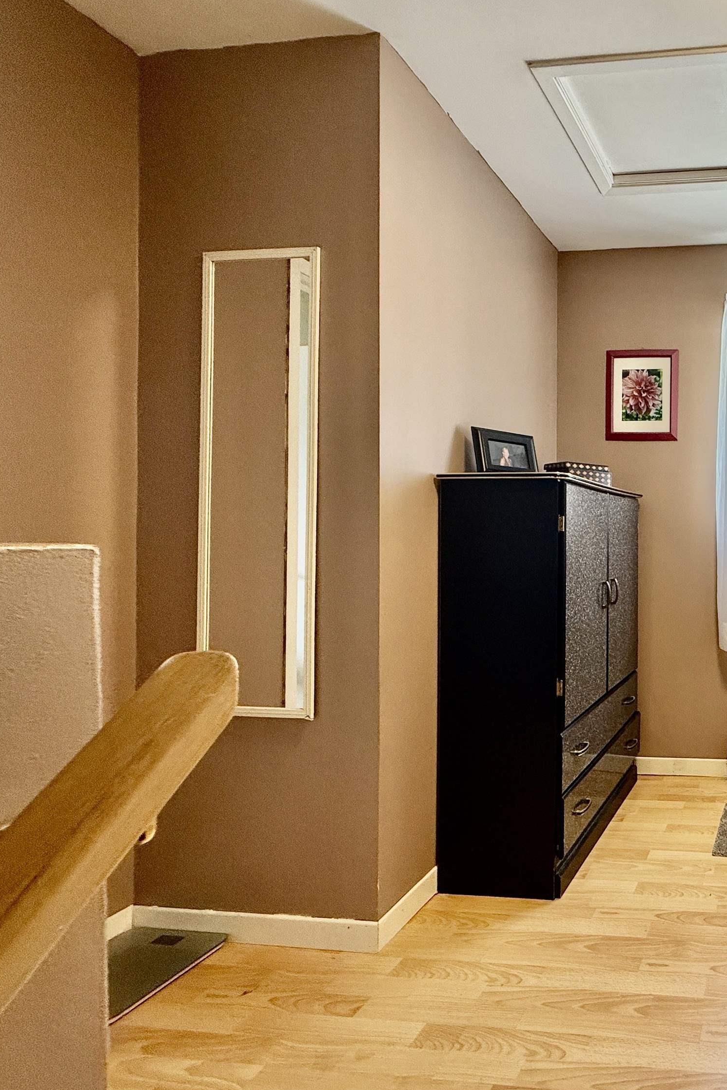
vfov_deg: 84.0
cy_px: 535
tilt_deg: +0.9
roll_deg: -0.3
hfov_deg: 49.2
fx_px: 606
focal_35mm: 20
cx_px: 745
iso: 125
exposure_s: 1/120
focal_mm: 2.22
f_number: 2.2
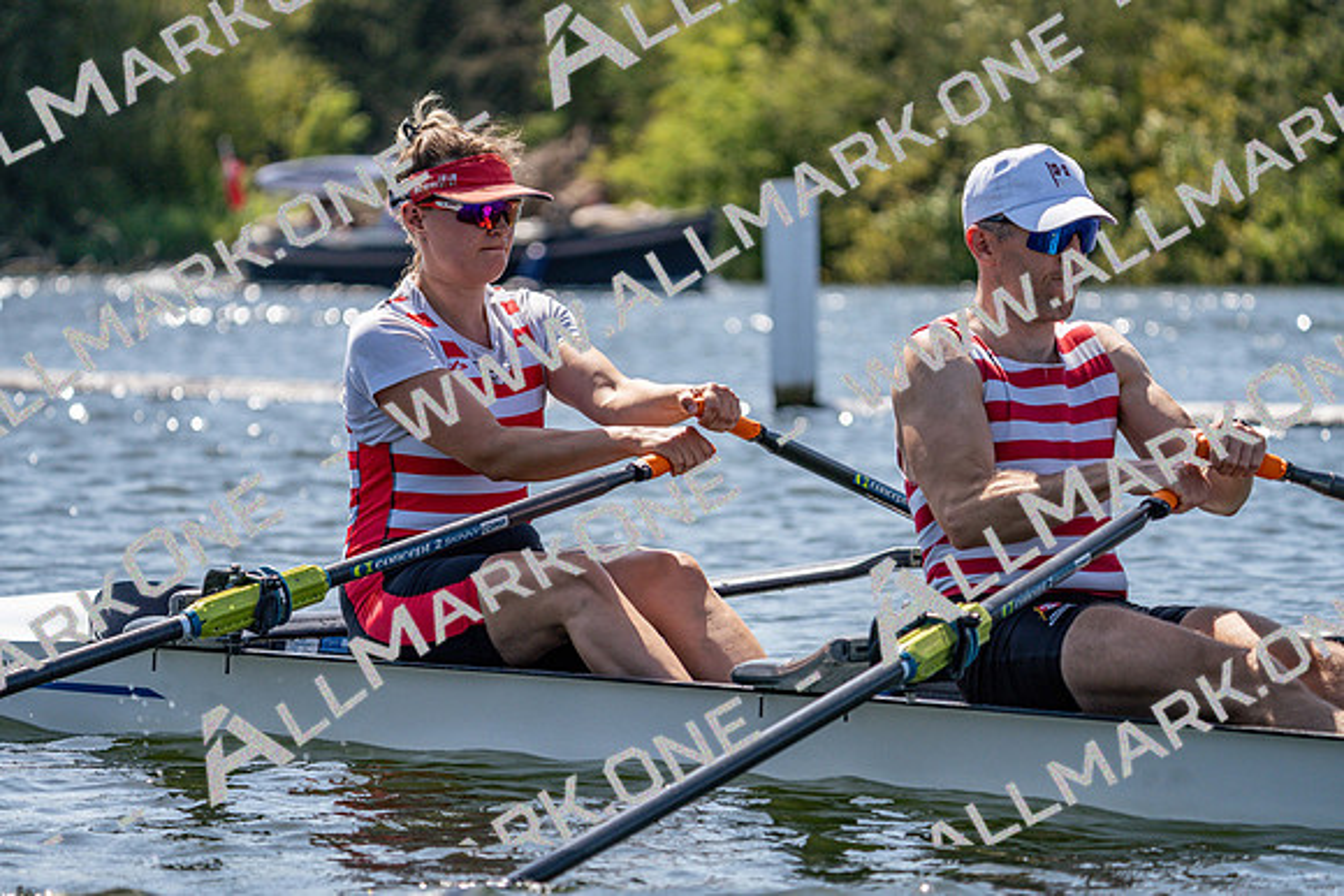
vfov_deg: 6.9
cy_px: 448
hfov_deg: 10.3
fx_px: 7468
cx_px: 672
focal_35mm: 200
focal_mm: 200
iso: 320
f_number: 5.6
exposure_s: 1/2000
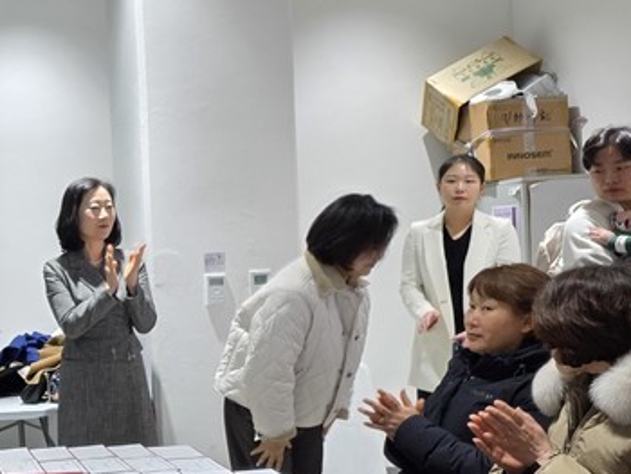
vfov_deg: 23.2
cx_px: -150
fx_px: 1149
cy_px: 314
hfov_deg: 26.8
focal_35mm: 63
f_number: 1.7
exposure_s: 1/120
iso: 250
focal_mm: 6.25
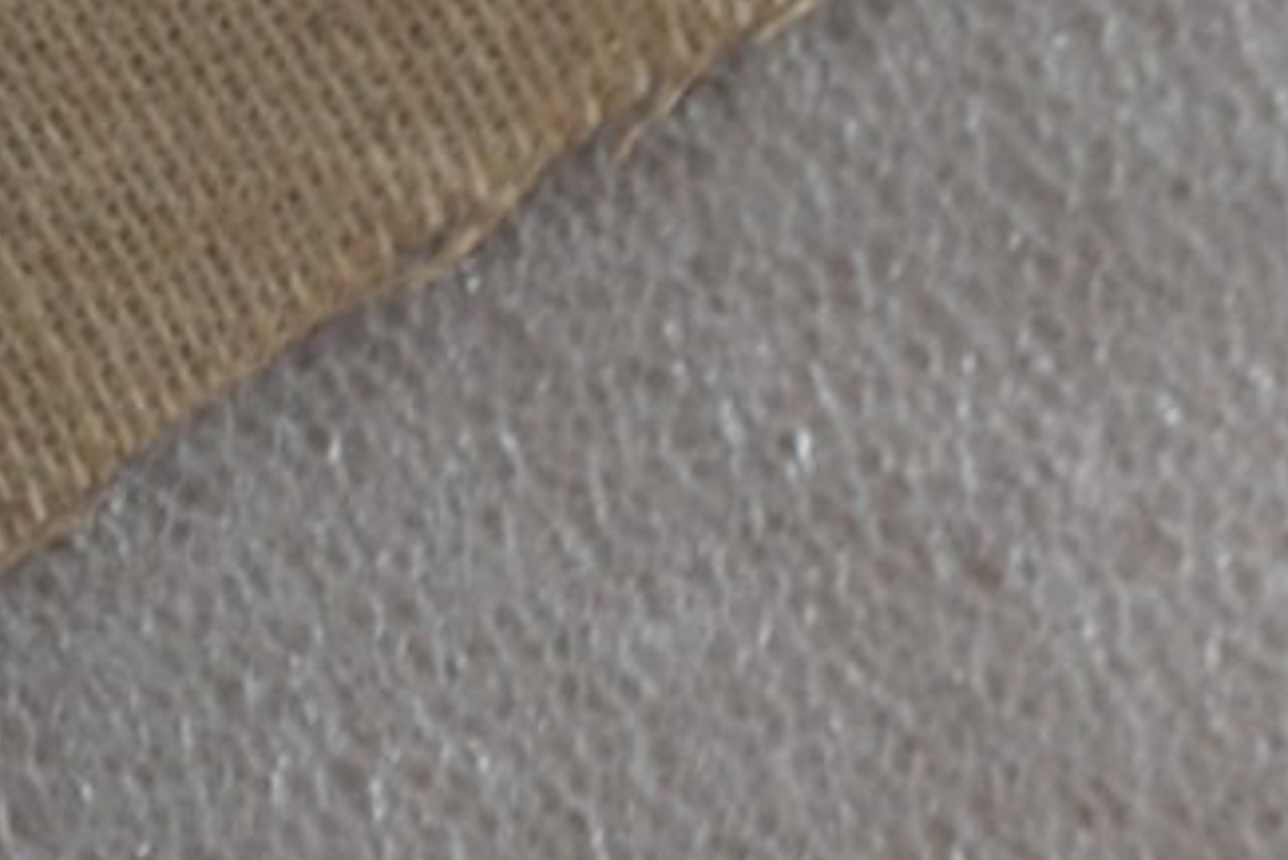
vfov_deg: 9.4
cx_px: 2517
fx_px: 4903
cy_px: 1716
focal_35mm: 137
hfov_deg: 13.1
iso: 500
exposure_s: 1/60
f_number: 4
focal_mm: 22
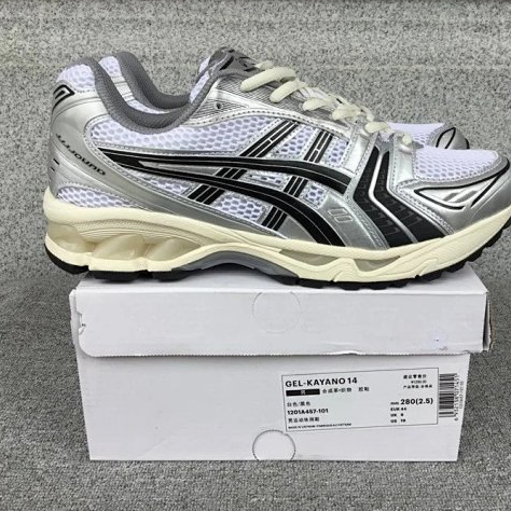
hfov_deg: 44.9
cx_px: 284
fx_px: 618
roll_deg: -0.1
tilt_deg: -19.8
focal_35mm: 37
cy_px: 253
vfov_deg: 44.9
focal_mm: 3.3
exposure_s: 1/100
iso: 25
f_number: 2.4
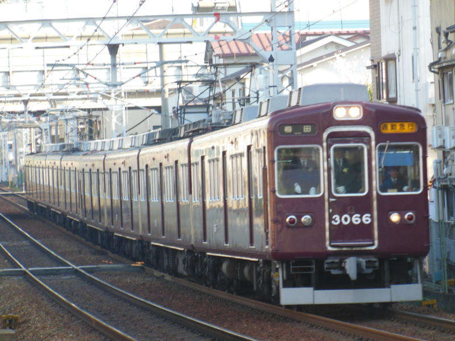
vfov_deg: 5.1
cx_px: 228
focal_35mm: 294
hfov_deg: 6.7
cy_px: 170
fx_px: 3864
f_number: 5.8
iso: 320
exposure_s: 1/125
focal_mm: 52.5
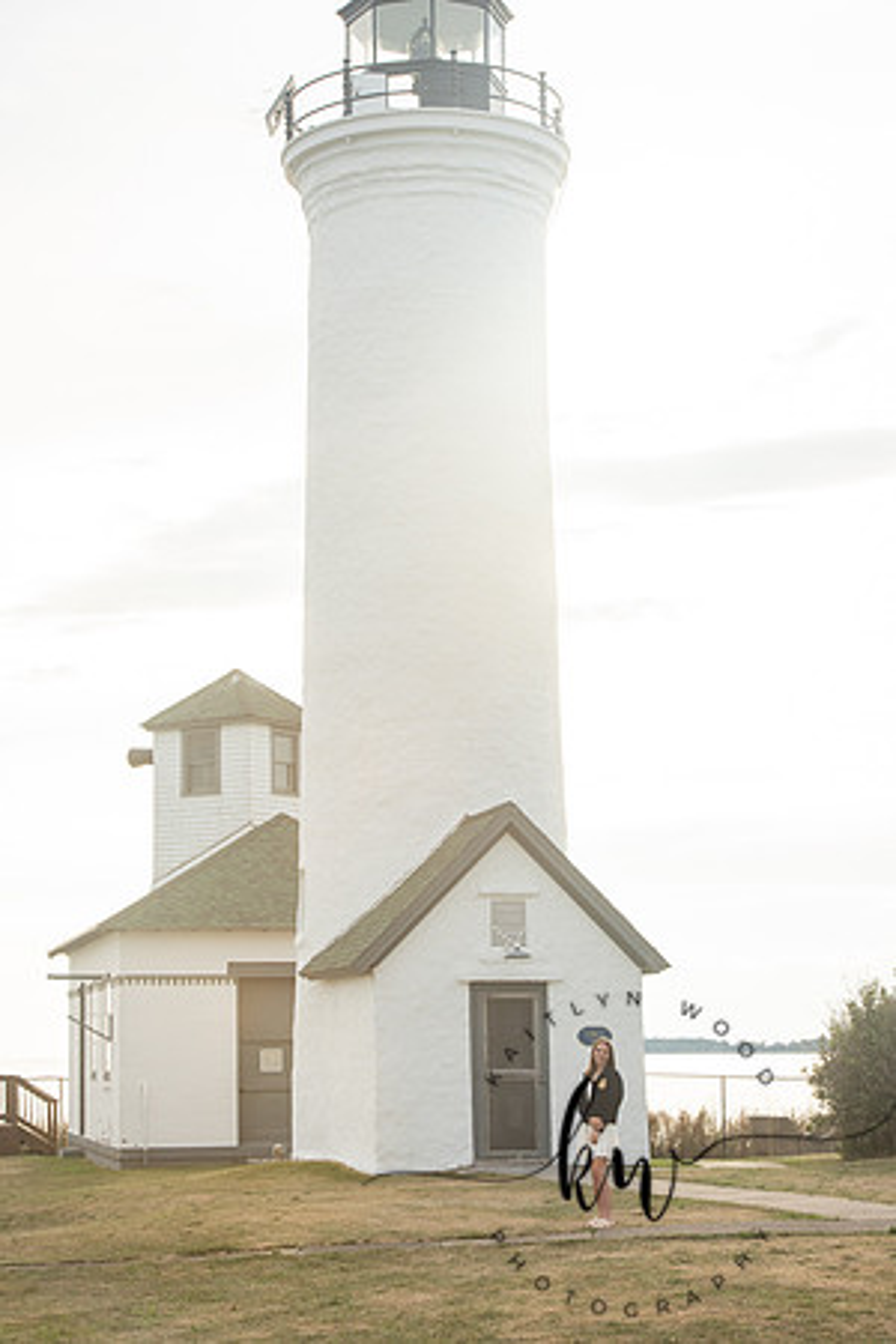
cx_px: 448
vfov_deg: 28.8
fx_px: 2613
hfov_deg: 19.5
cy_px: 672
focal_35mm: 70
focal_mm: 70
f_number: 9
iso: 400
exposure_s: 1/320
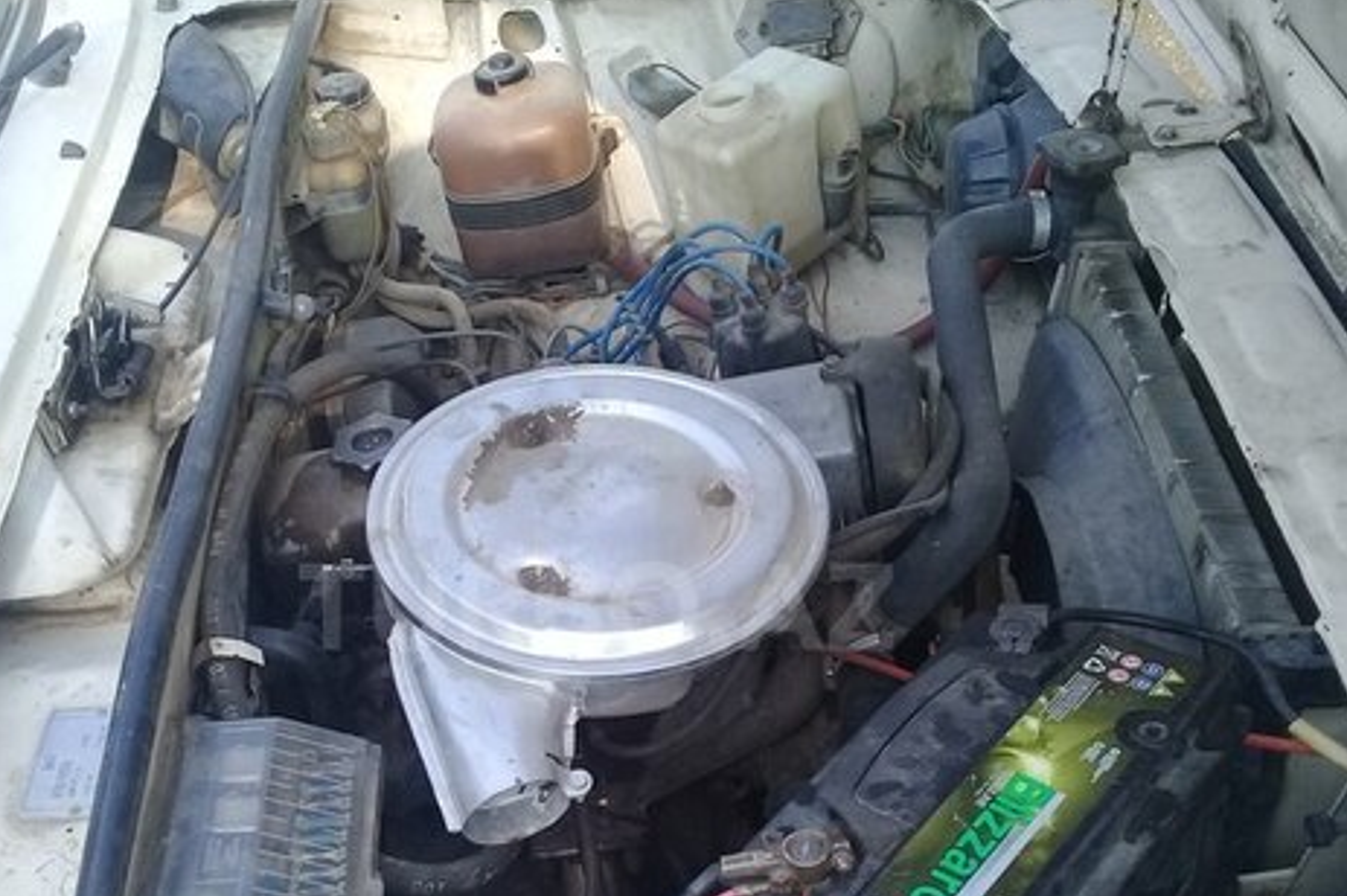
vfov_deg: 29.0
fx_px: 1720
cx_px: 596
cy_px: 607
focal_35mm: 46
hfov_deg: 42.7
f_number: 2.2
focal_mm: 3.3
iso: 50
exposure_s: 1/344
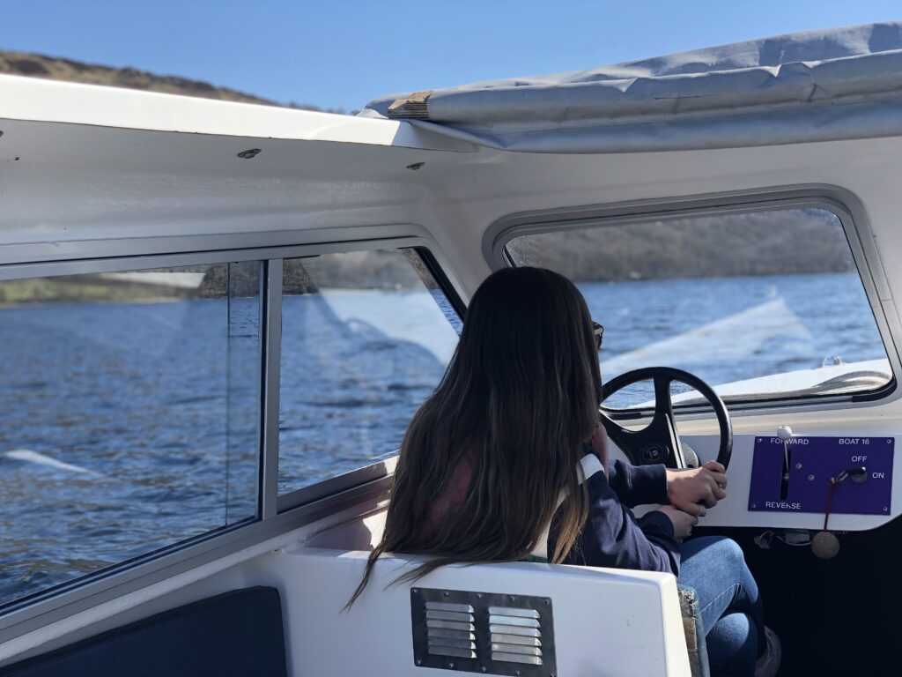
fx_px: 1355
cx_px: 451
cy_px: 338
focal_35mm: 52
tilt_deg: -2.2
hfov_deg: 36.8
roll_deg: +4.5
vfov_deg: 28.0
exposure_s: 1/495
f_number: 2.4
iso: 16
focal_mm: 6
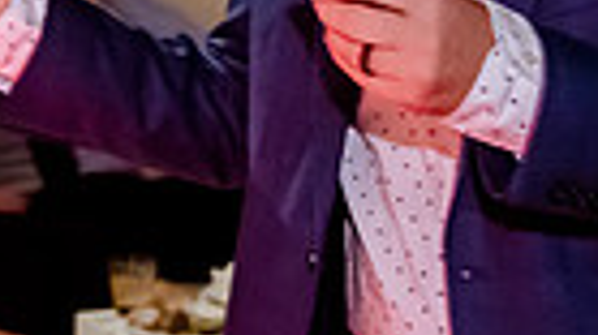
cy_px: -286
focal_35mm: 153
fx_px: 2425
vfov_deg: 7.7
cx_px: -68
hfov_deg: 13.8
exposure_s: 1/160
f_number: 2.8
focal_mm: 32
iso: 5000
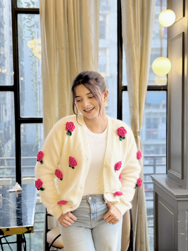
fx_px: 348
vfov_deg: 39.7
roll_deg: +0.1
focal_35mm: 48
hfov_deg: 30.3
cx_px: 94
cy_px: 126
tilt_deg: -2.6
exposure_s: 1/50
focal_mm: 6.76
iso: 100
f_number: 1.78
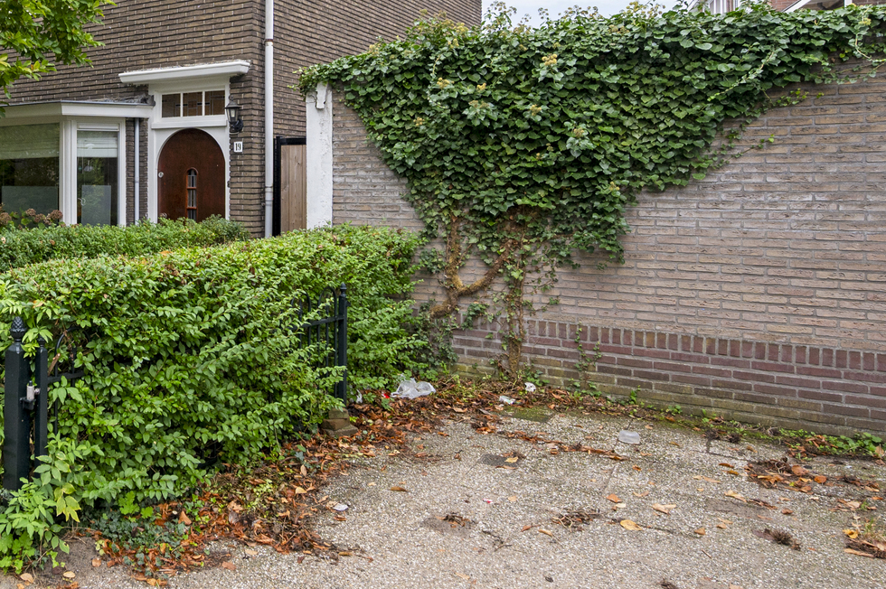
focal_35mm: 30
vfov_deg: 41.0
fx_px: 738
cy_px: 87
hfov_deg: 54.3
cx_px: 95
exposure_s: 1/320
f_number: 6.3
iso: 400
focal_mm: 14
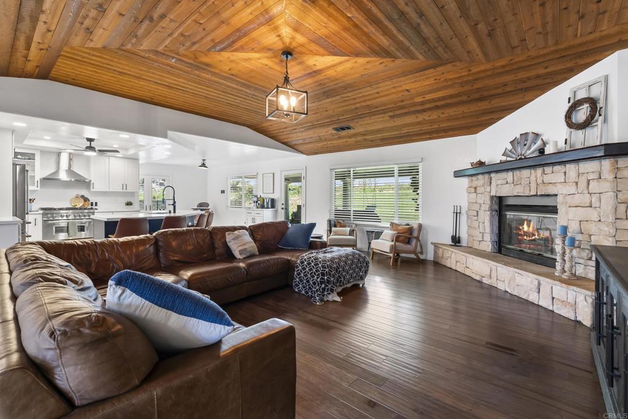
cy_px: 210
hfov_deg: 96.7
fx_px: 279
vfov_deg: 73.8
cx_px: 314
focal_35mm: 16
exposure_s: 1/2.5
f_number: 8
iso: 500
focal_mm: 16
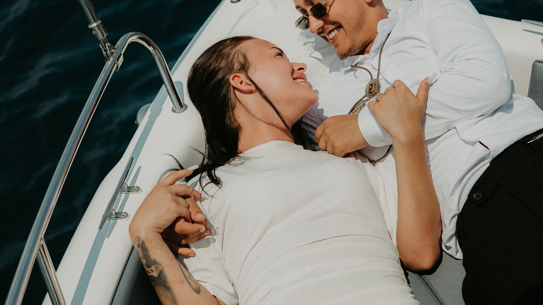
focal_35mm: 56
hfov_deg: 37.2
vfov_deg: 21.2
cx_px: 271
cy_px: 72
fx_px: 806
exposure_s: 1/4000
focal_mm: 35
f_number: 2.2
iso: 100
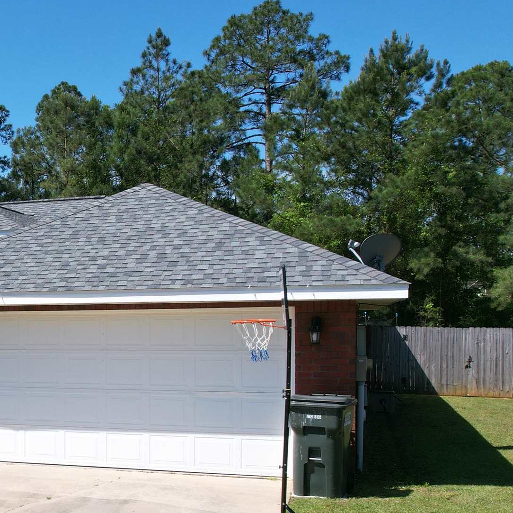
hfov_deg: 28.5
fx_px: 889
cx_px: -84
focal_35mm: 53
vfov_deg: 31.9
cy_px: 345
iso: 100
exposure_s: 1/1600
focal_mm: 8.38
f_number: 2.8
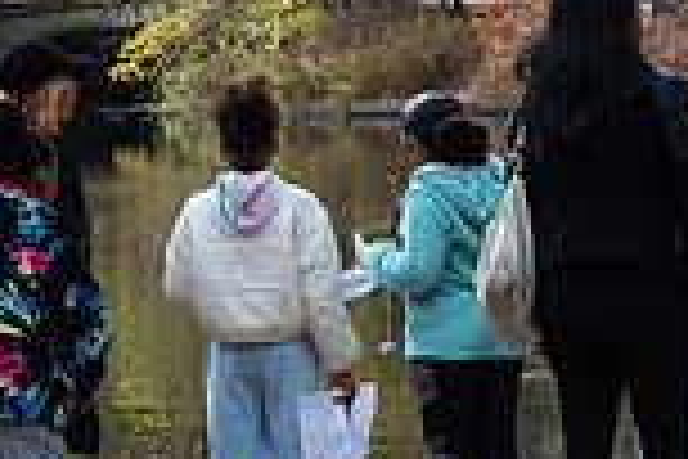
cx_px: 1079
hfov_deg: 12.3
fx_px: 3019
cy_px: 61
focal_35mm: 158
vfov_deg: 8.7
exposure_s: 1/400
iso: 160
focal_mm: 40
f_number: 4
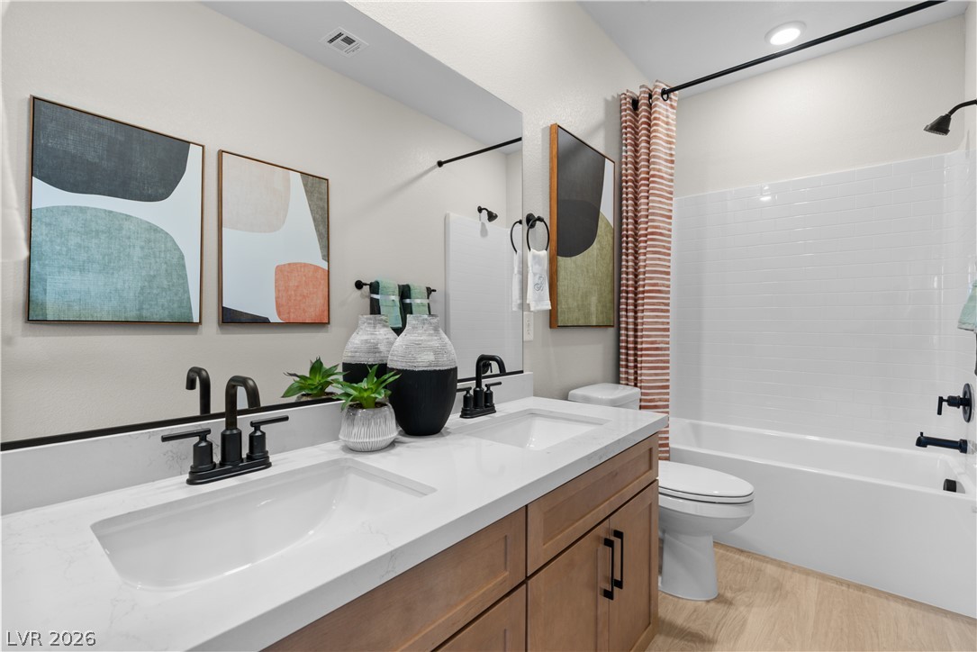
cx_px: 488
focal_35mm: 16
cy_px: 326
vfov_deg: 73.8
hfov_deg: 96.7
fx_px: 434
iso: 200
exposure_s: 1/4
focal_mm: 16
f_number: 8
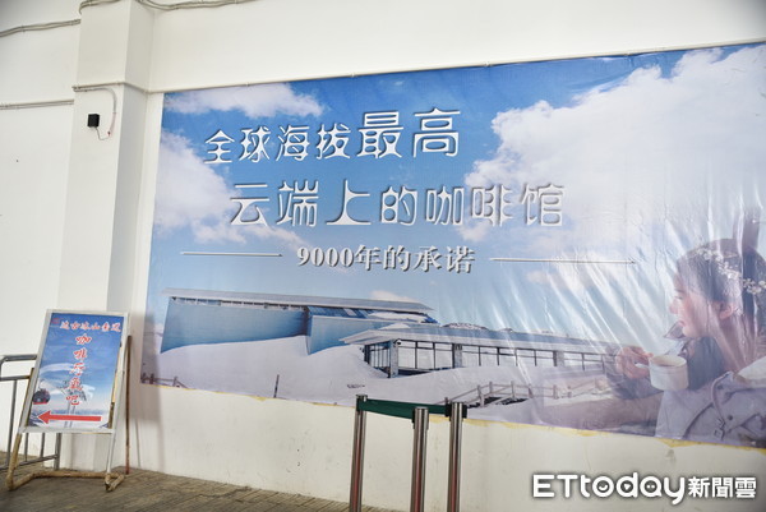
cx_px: 383
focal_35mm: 32
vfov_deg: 41.2
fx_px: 681
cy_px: 256
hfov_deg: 58.7
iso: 200
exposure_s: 1/50
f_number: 3.5
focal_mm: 32
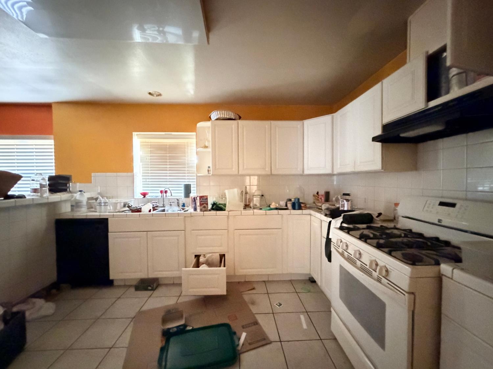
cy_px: 184
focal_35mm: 14
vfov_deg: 85.7
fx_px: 199
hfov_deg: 102.1
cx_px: 246
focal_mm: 2.22
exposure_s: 1/15
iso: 3200
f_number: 2.2
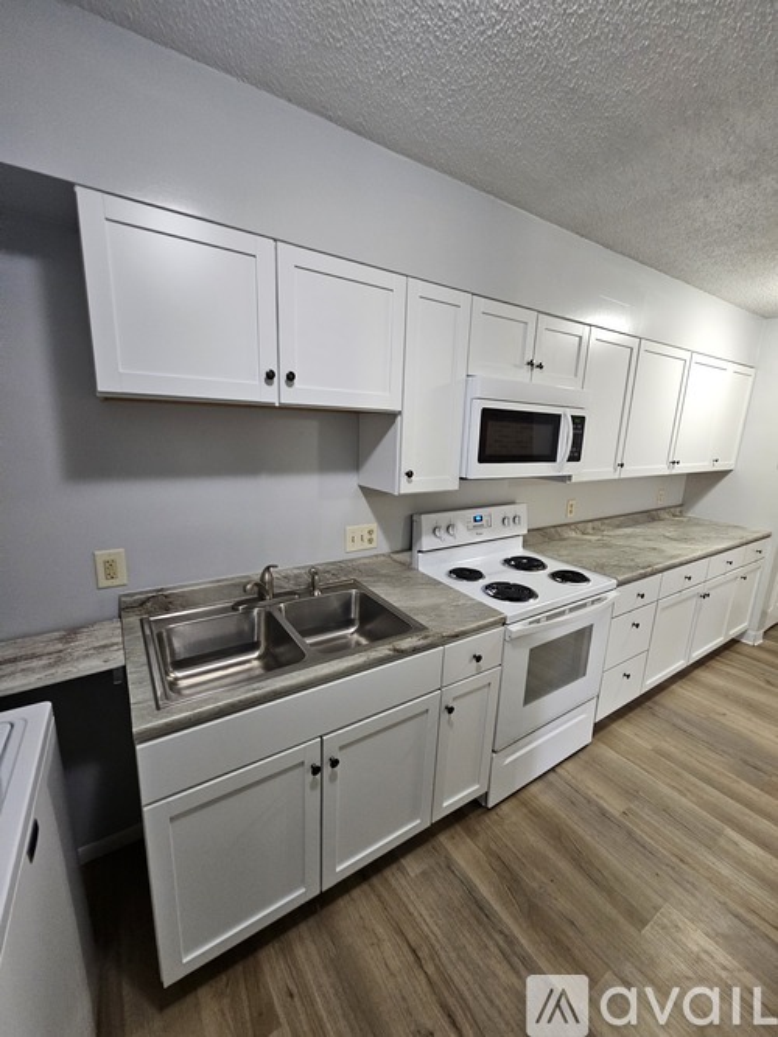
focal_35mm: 13
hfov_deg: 89.9
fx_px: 390
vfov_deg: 106.2
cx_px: 389
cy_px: 518
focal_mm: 2.2
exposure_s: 1/30
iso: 400
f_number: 2.2
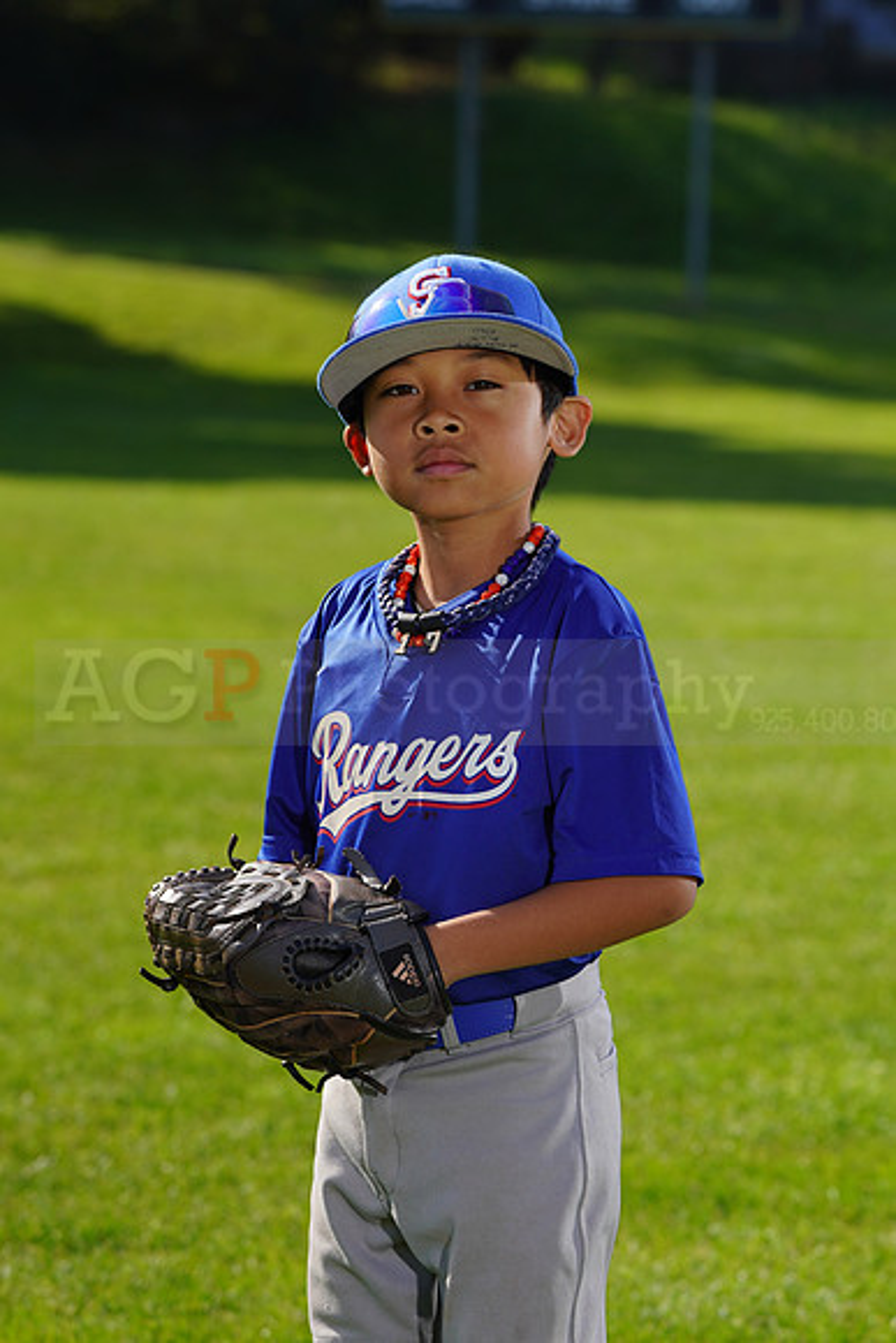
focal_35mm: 169
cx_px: 448
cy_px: 672
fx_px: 6305
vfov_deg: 12.2
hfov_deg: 8.1
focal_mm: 169
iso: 100
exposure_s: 1/250
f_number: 9
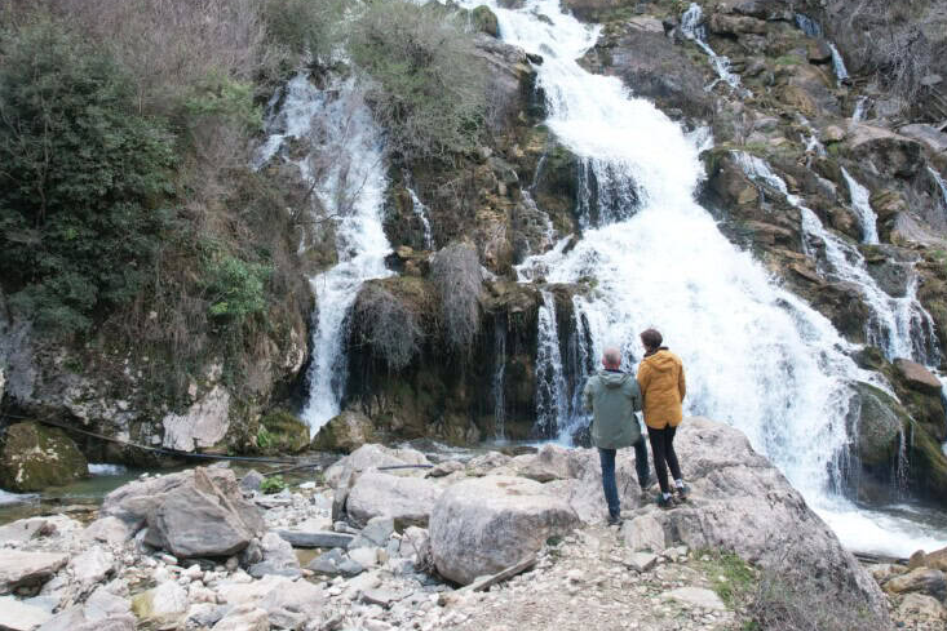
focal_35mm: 36
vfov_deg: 36.1
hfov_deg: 52.9
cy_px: 168
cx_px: 403
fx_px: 947
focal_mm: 8.4
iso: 200
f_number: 2.8
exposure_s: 1/180
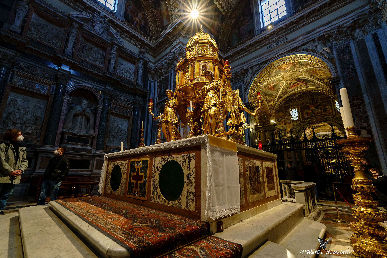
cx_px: 194
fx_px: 150
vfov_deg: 81.2
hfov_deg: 104.3
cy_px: 129
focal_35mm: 14
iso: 3200
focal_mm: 14
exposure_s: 1/30
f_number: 7.1
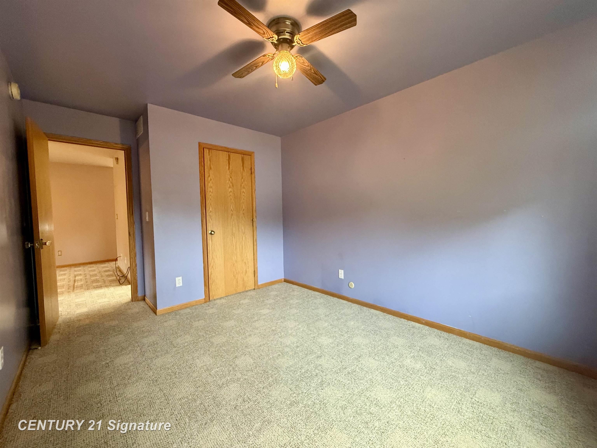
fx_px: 241
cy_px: 224
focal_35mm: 14
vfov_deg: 85.7
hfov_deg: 102.1
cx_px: 298
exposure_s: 1/60
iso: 400
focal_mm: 2.22
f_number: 2.2
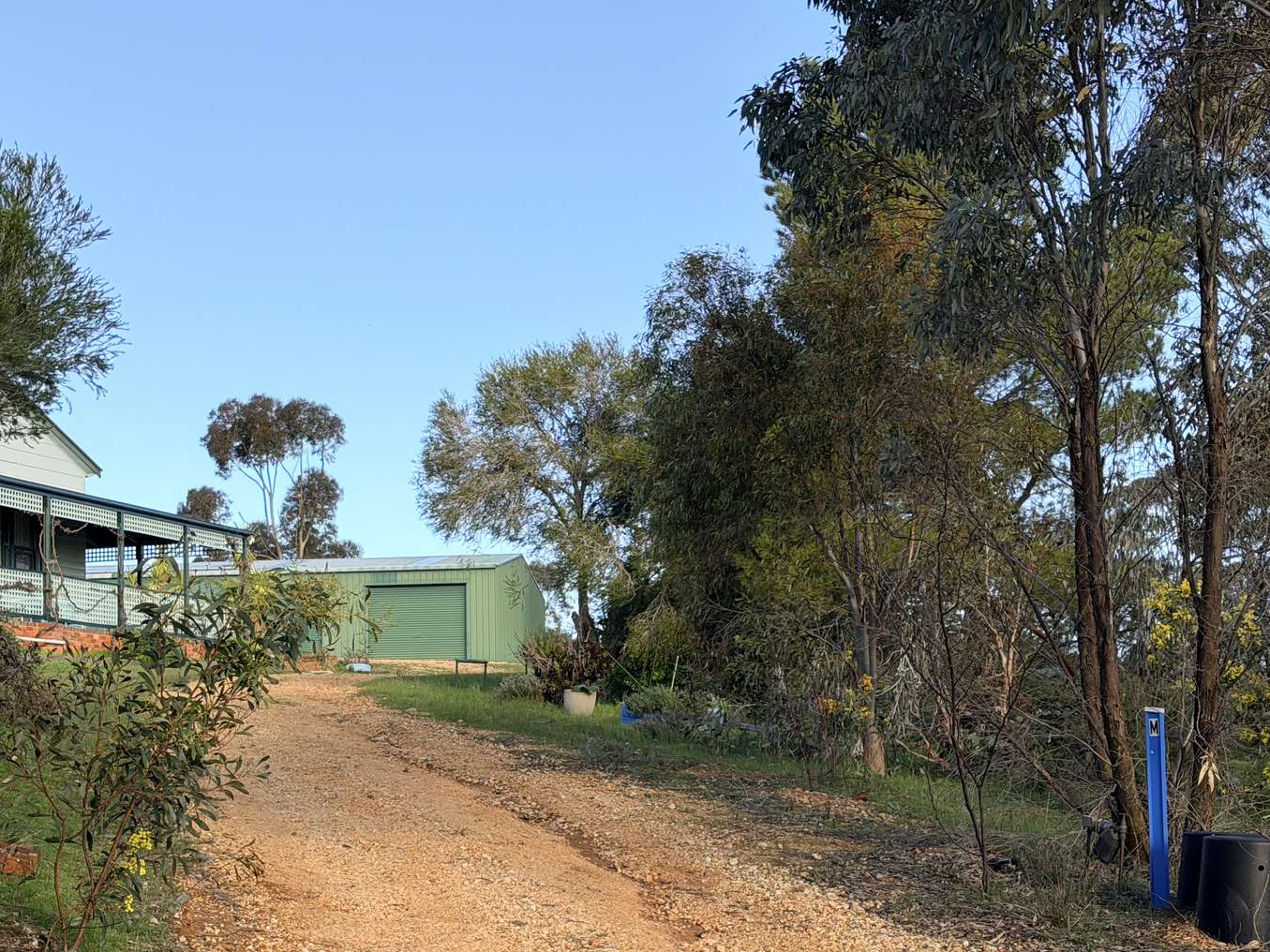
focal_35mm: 68
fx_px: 2495
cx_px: 548
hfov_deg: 28.5
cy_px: 649
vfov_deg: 21.5
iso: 80
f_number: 1.78
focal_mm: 6.76
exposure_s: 1/1931
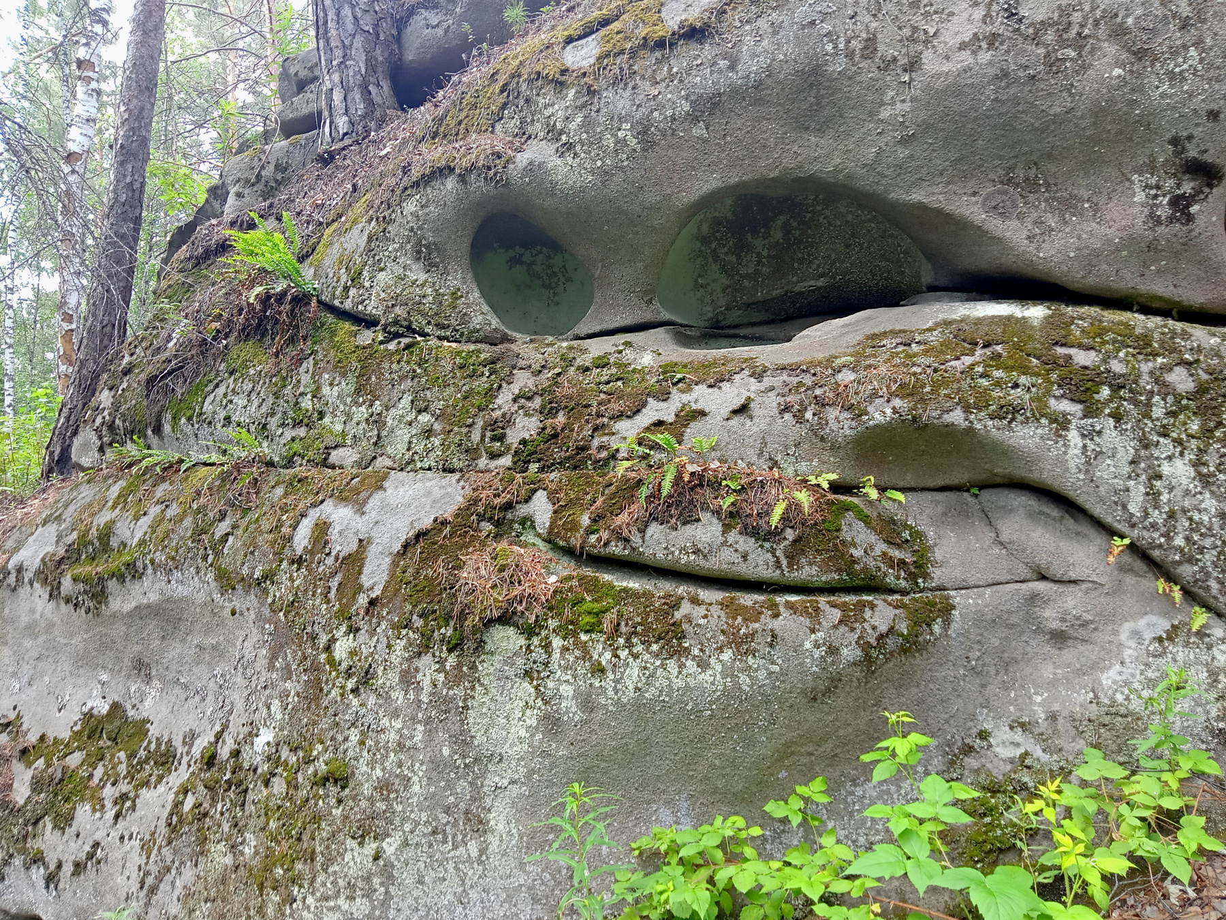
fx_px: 992
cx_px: 613
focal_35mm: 28
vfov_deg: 49.7
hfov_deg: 63.4
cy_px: 460
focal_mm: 3.65
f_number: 2.2
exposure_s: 1/33.3
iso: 130
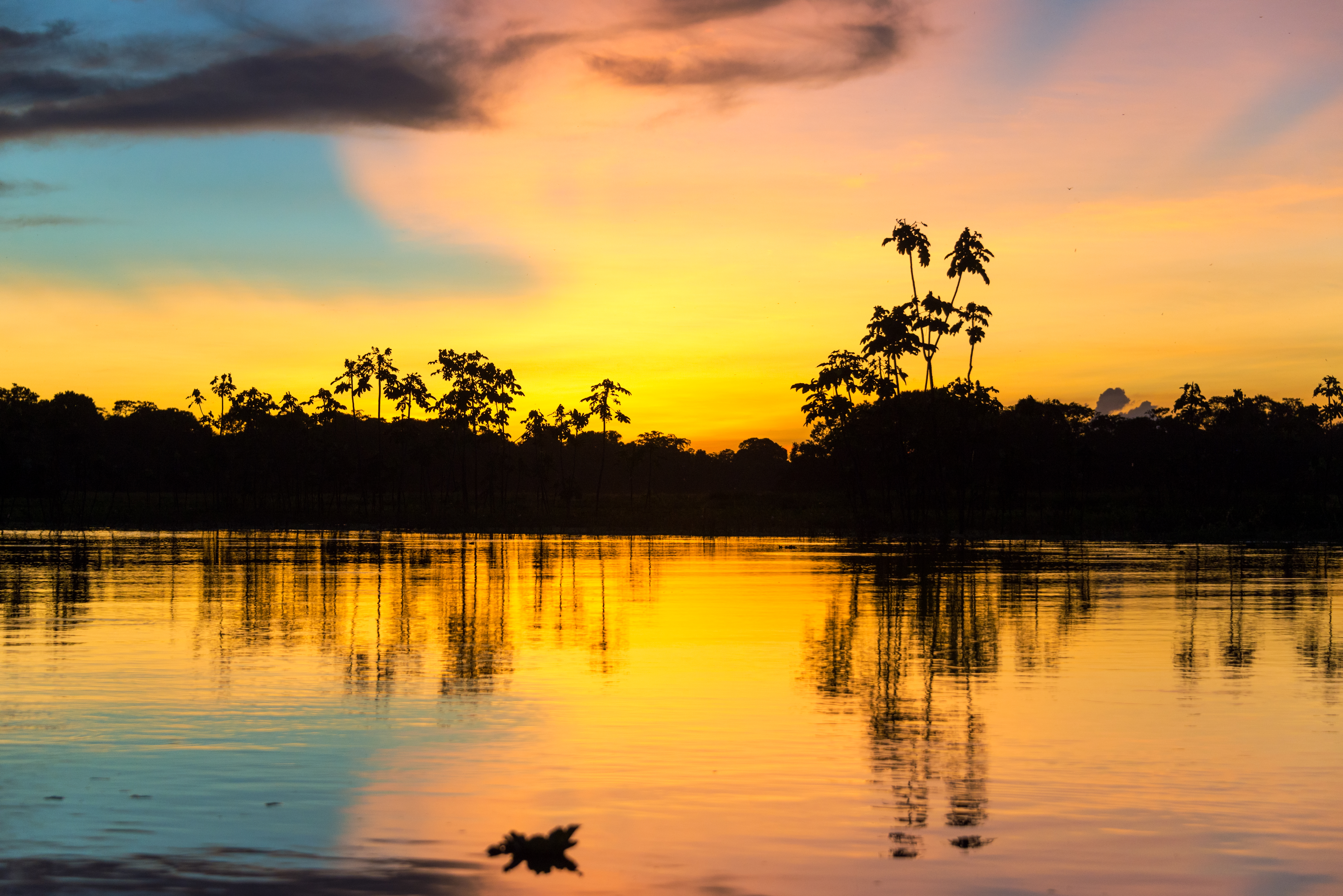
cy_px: 448
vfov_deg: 16.1
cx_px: 672
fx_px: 3172
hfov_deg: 23.9
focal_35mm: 85
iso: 400
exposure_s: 1/200
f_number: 5.6
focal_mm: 85
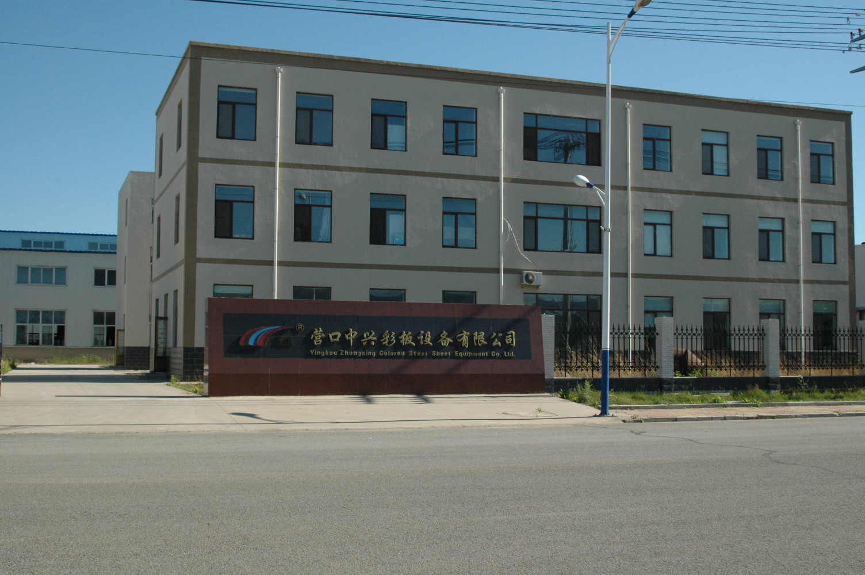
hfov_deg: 46.4
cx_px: 432
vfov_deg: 31.8
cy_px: 288
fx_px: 1008
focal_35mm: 42
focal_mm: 28
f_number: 11
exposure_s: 1/500
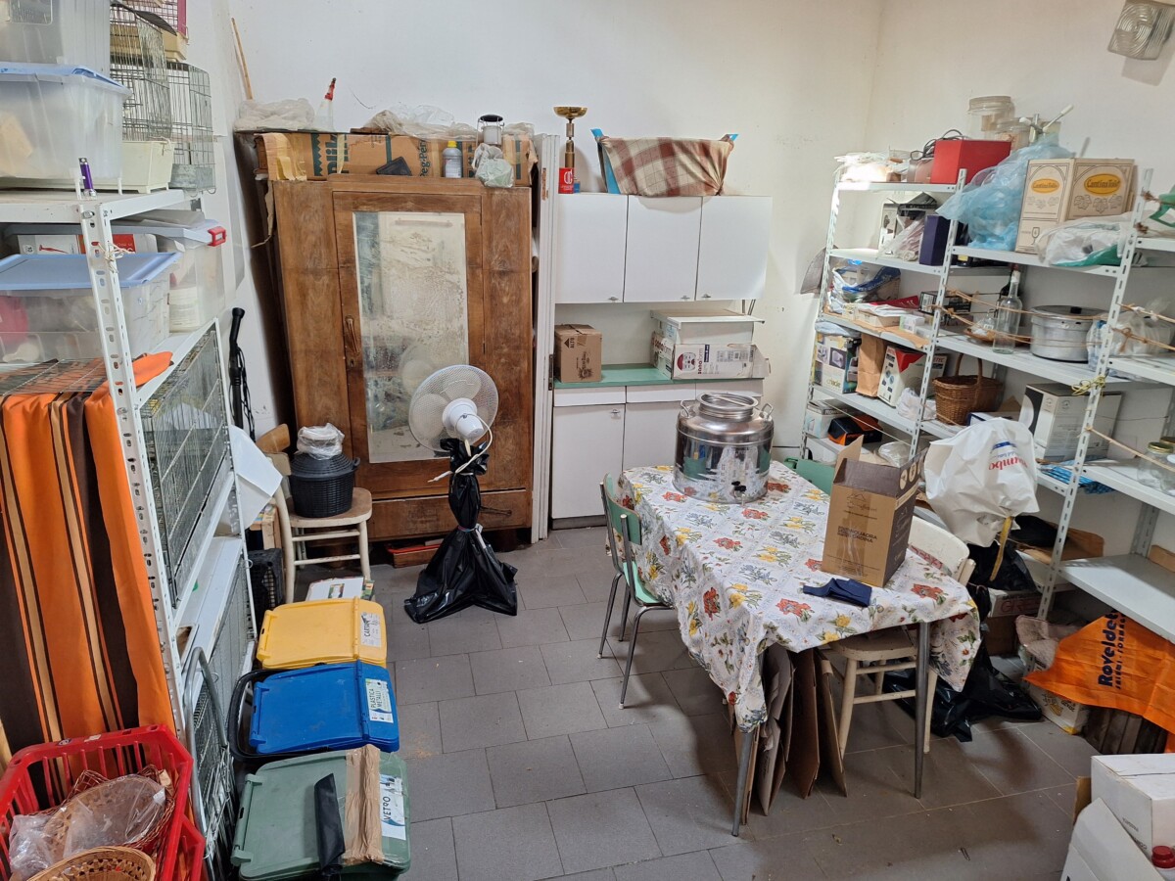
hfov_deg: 73.9
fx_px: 781
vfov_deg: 58.9
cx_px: 588
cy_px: 440
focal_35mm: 23
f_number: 1.8
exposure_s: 1/50
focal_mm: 5.54
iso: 200
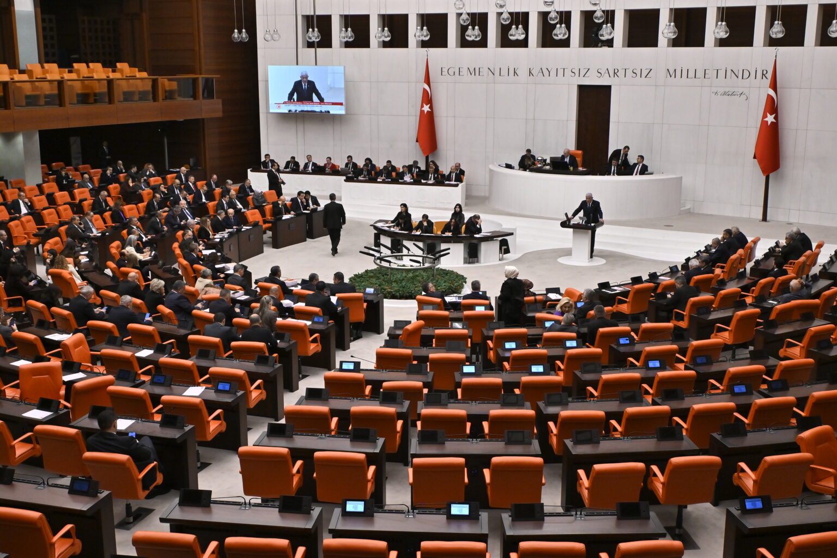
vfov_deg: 31.9
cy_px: 279
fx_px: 976
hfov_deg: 46.4
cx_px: 418
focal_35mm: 42
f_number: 6.3
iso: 800
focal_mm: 28
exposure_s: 1/160
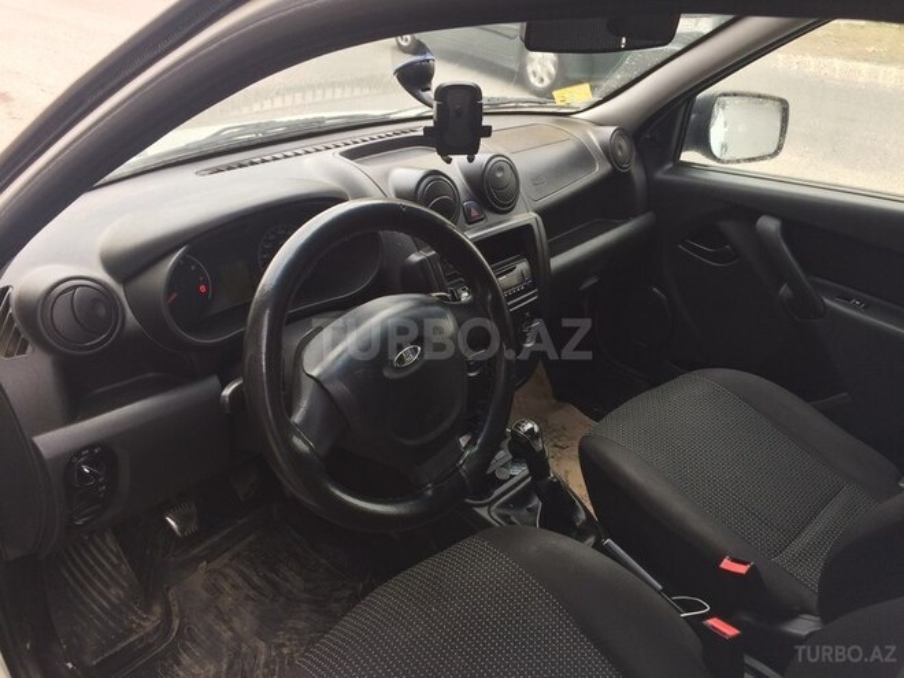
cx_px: 452
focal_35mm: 29
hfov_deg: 61.7
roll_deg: -0.4
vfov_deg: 48.2
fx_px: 757
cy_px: 339
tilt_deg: -24.0
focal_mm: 4.15
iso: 50
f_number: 2.2
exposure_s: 1/50
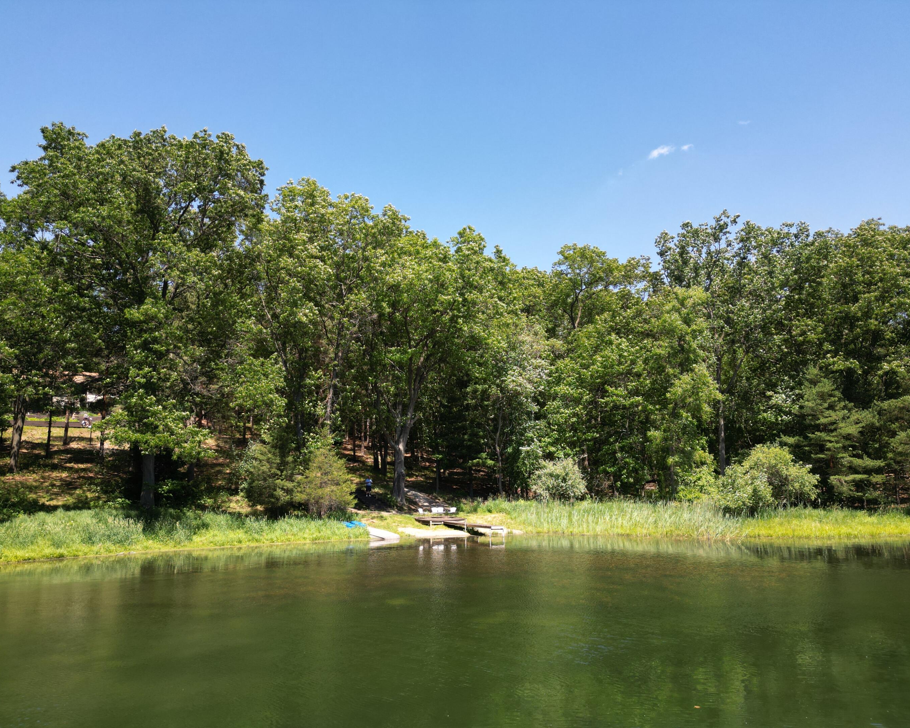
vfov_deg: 54.9
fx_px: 700
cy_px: 377
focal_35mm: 26
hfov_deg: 66.0
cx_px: 439
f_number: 1.7
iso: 110
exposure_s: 1/1250
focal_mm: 6.72
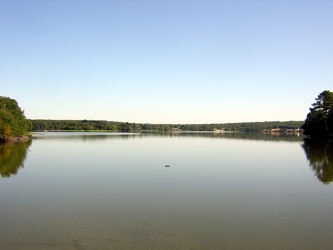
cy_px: 125
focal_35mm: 36
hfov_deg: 51.4
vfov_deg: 39.7
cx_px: 166
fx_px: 346
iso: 100
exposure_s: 1/295
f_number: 5.2
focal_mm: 4.7
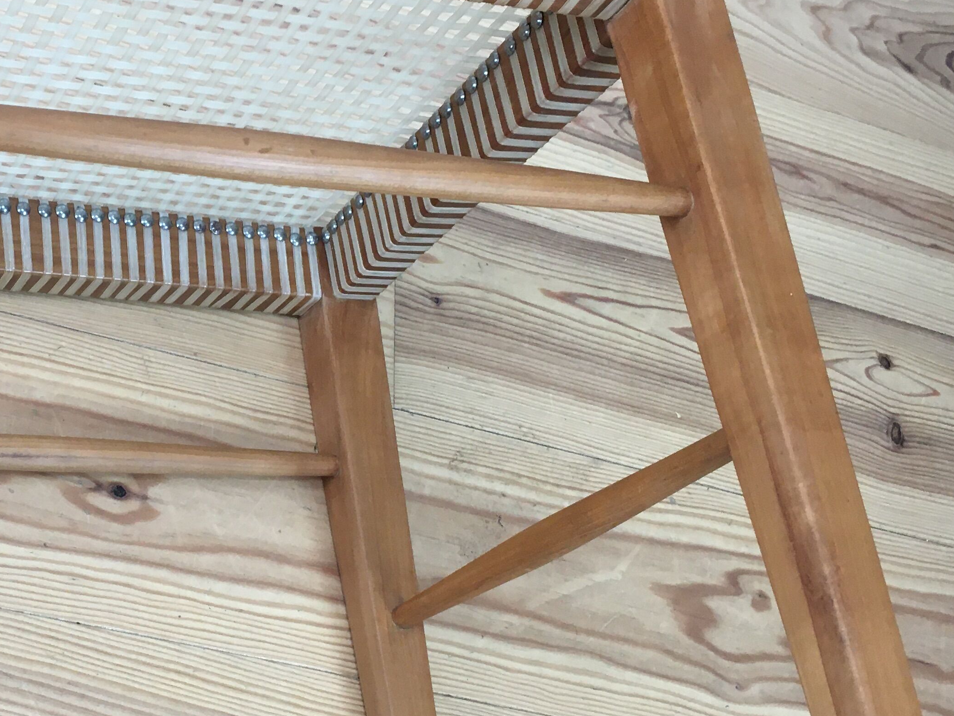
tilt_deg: -58.0
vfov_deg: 26.1
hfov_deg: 32.9
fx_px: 1543
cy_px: 364
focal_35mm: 56
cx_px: 127
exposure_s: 1/33
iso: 40
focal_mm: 4.15
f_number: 2.2
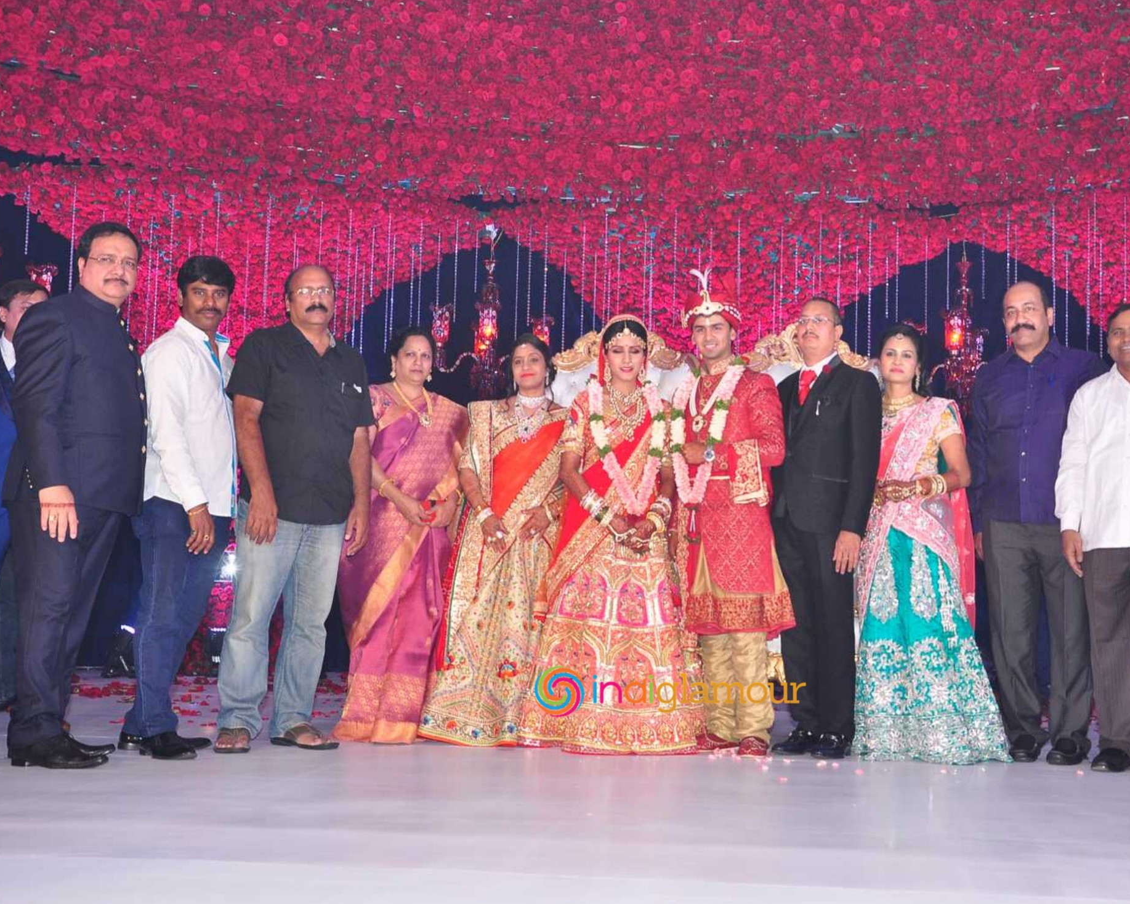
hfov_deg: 41.0
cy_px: 446
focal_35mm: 45
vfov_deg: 33.4
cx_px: 669
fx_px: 1505
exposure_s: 1/125
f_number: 5.6
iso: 500
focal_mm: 26
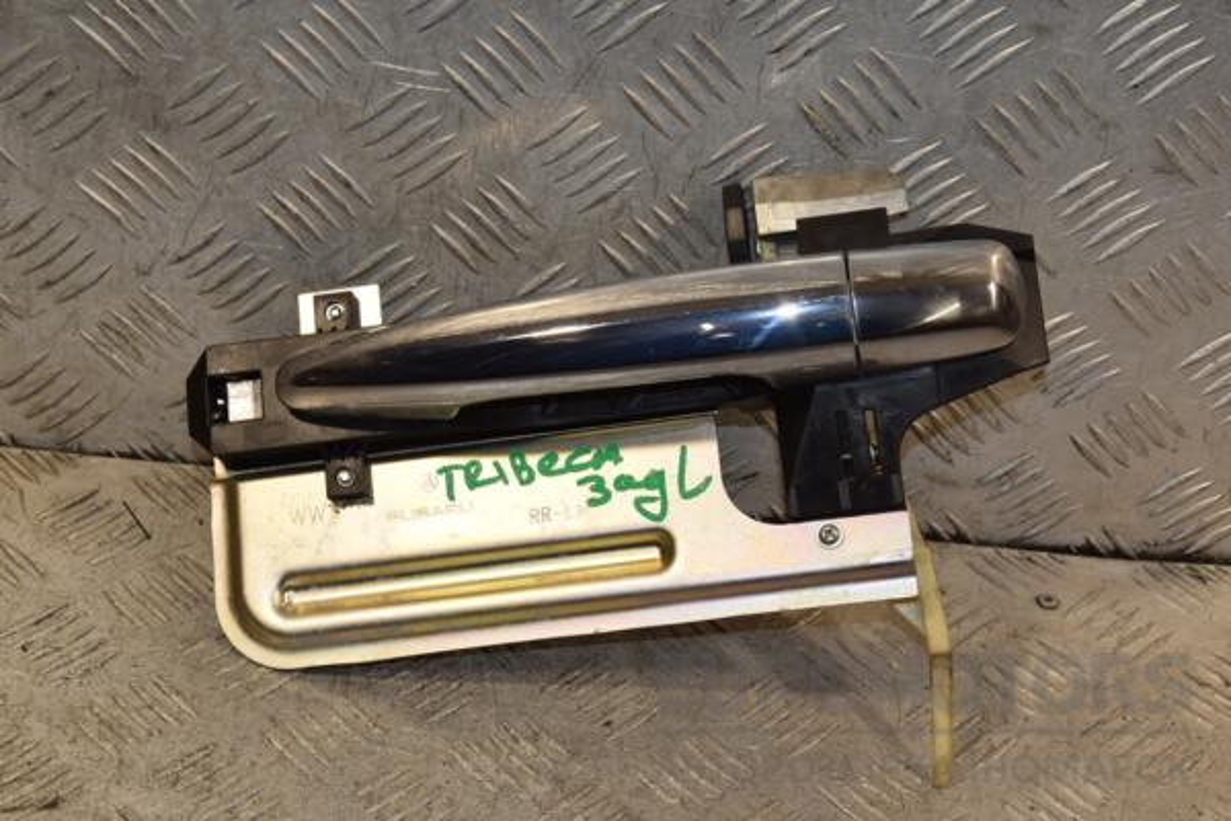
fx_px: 2564
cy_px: 410
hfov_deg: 27.0
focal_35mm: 75
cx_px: 616
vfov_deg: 18.2
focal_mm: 50
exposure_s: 1/200
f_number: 10
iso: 800
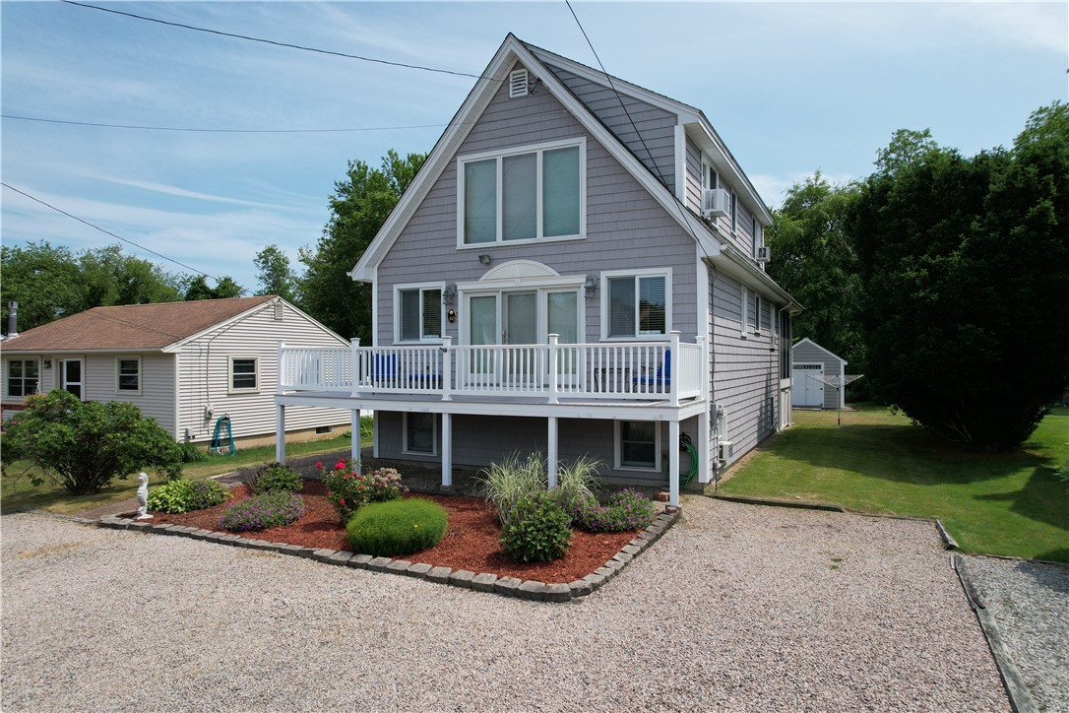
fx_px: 653
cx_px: 534
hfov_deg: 78.6
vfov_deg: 57.2
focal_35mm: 22
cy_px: 356
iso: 120
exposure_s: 1/2500
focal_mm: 8.38
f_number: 2.8
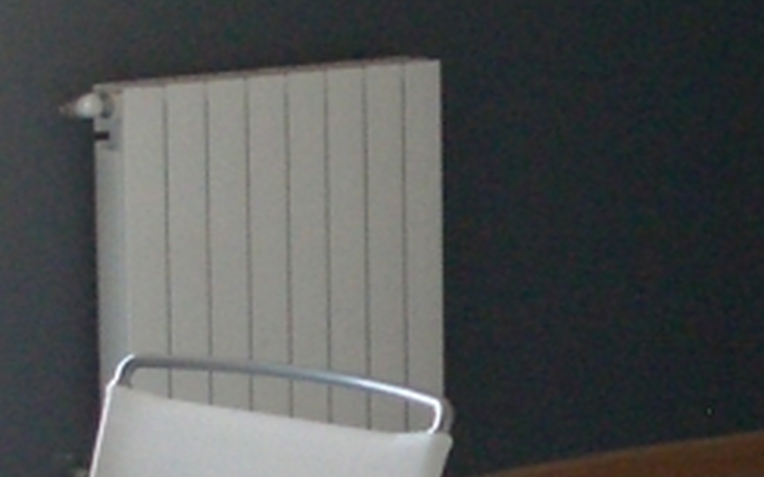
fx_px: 3789
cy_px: 340
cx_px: 586
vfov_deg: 7.2
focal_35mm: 182
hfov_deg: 11.5
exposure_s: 1/60
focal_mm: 5.8
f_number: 2.6
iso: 200
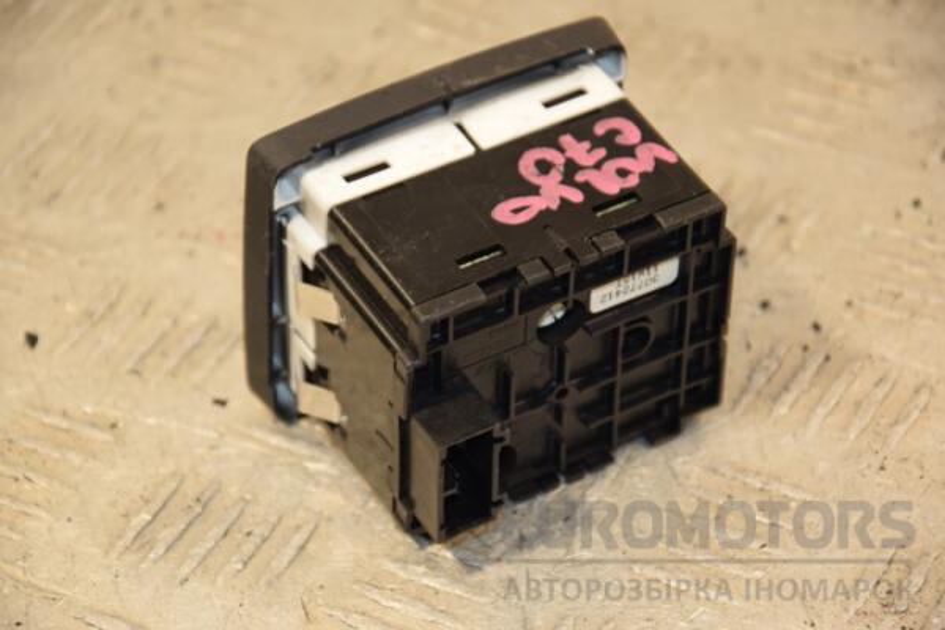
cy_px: 315
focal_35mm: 158
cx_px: 472
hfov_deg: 13.0
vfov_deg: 8.7
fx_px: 4134
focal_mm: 105
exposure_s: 1/125
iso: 800
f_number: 5.6
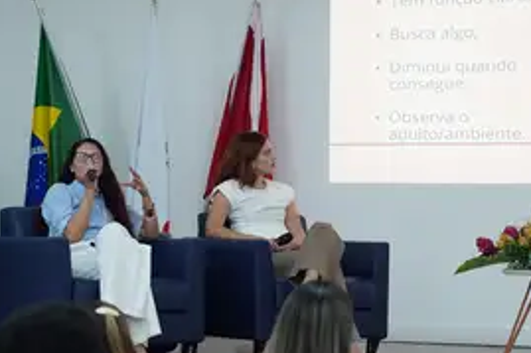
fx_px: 1932
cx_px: 316
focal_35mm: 131
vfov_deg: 10.4
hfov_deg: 15.6
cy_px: 191
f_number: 2.8
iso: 1600
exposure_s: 1/125
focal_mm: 58.7
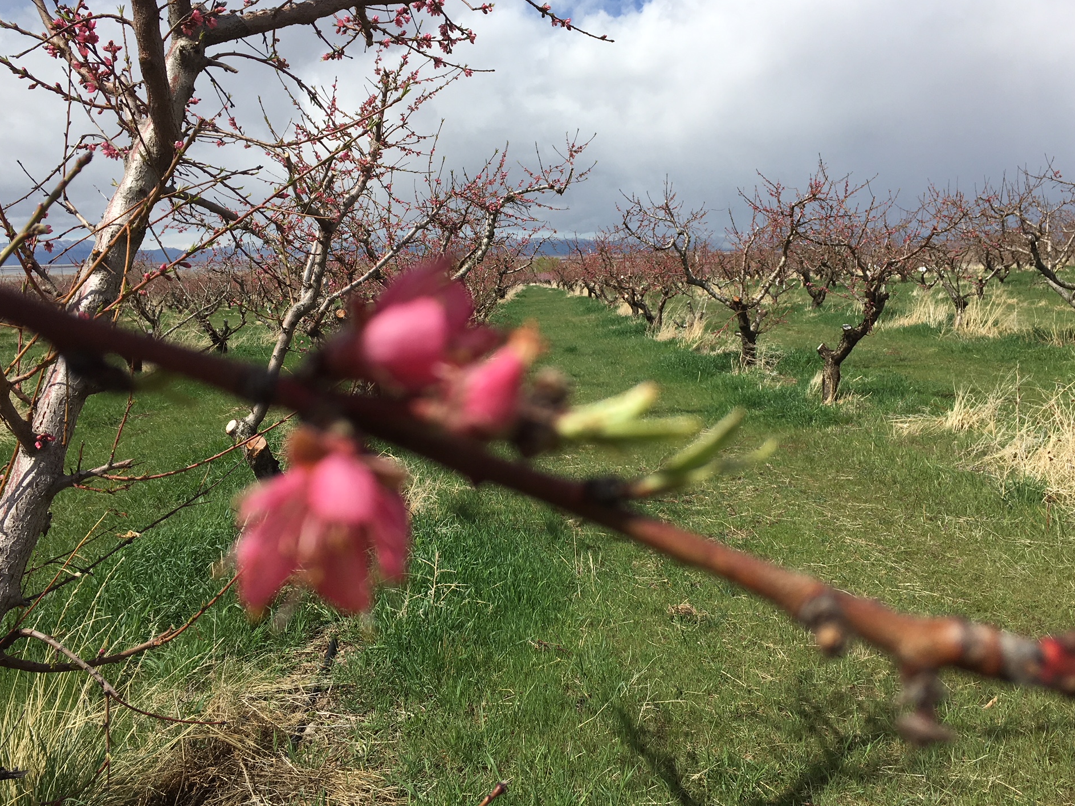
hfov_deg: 58.3
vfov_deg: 45.4
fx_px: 963
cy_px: 384
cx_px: 555
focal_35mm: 31
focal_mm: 4.15
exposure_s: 1/2481
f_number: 2.2
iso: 25
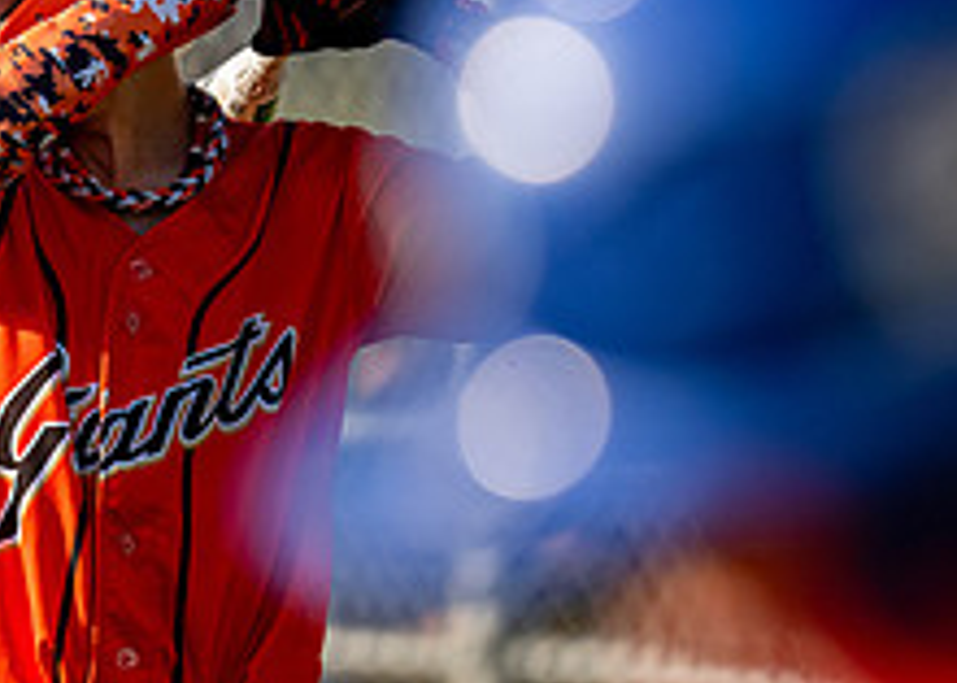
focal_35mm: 745
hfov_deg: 2.7
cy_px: 160
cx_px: 31
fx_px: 20243
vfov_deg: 1.9
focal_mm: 200
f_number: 2.8
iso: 400
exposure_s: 1/4000
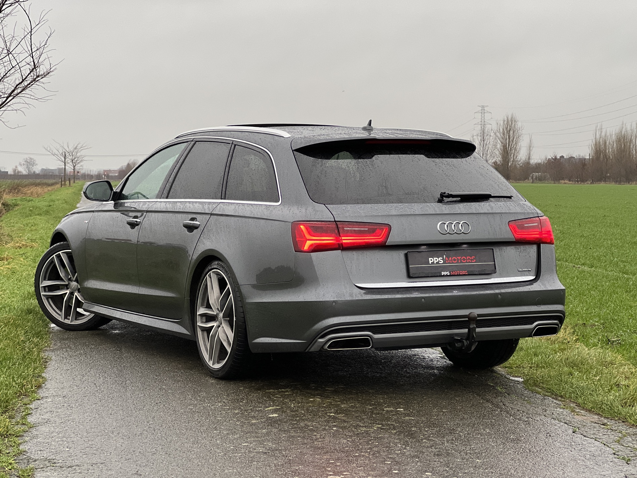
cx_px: 318
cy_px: 239
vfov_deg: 19.1
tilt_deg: -2.1
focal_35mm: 77
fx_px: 1417
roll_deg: +0.4
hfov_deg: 25.3
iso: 125
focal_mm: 9
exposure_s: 1/121
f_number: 2.8
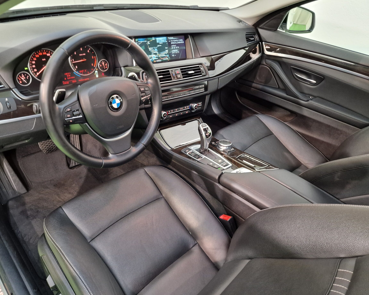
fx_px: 273
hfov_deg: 67.9
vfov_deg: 56.8
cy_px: 146
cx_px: 164
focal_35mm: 25
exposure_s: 1/33
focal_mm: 6.4
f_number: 1.8
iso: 500
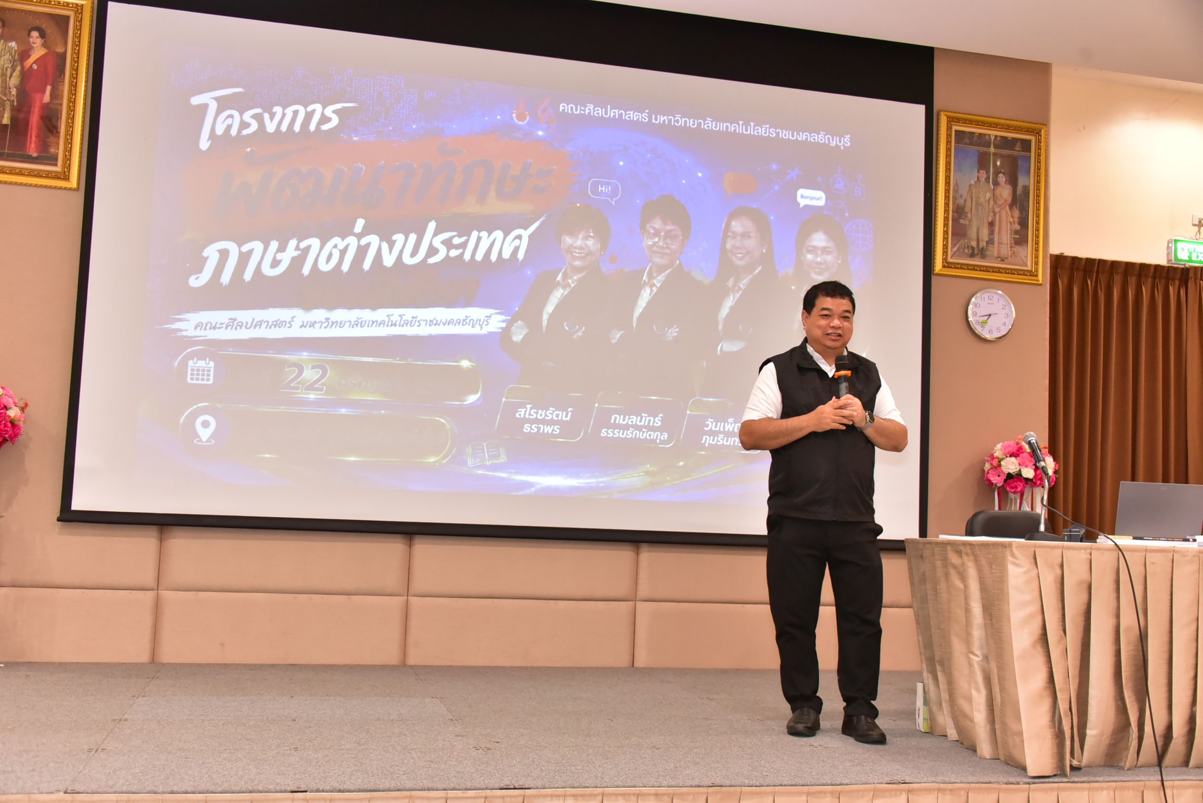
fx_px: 1203
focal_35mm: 36
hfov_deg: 53.1
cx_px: 602
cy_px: 402
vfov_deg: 36.9
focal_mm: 36
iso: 5000
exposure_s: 1/200
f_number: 5.6
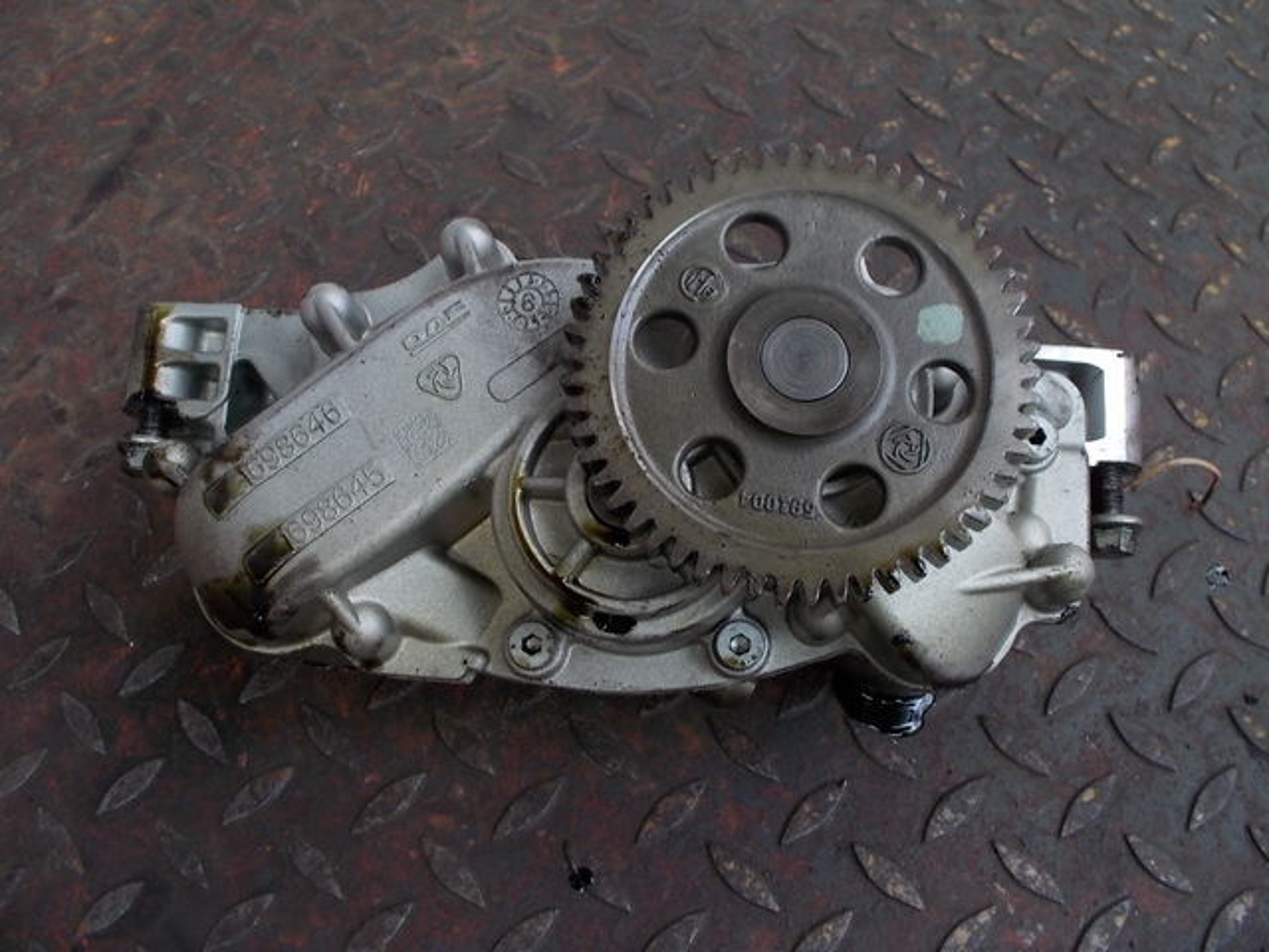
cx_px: 634
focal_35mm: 29
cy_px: 476
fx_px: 1063
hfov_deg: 61.7
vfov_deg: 48.2
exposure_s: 1/100
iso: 80
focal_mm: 4.1
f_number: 3.3
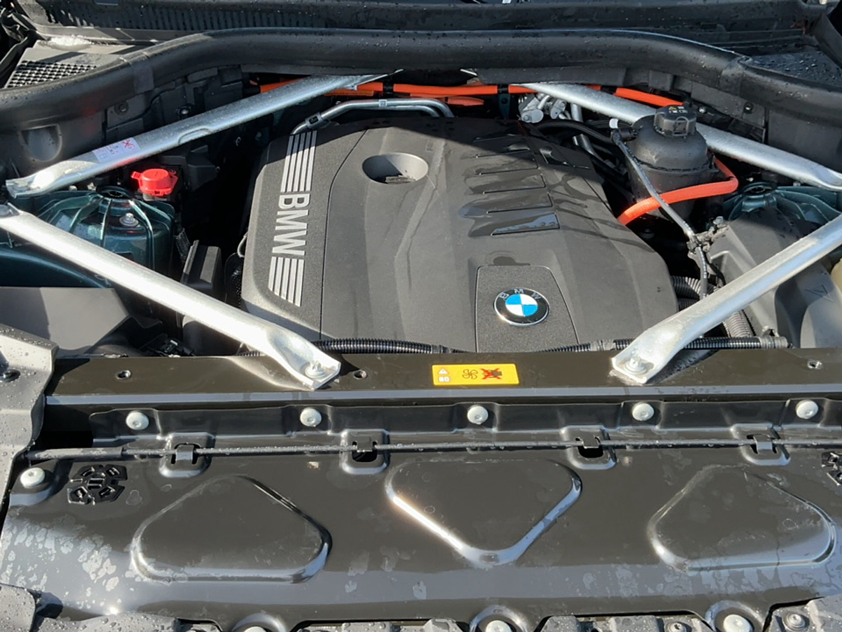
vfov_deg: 46.8
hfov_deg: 60.0
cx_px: 421
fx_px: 730
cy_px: 316
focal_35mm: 30
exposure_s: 1/268
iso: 32
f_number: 1.8
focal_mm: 3
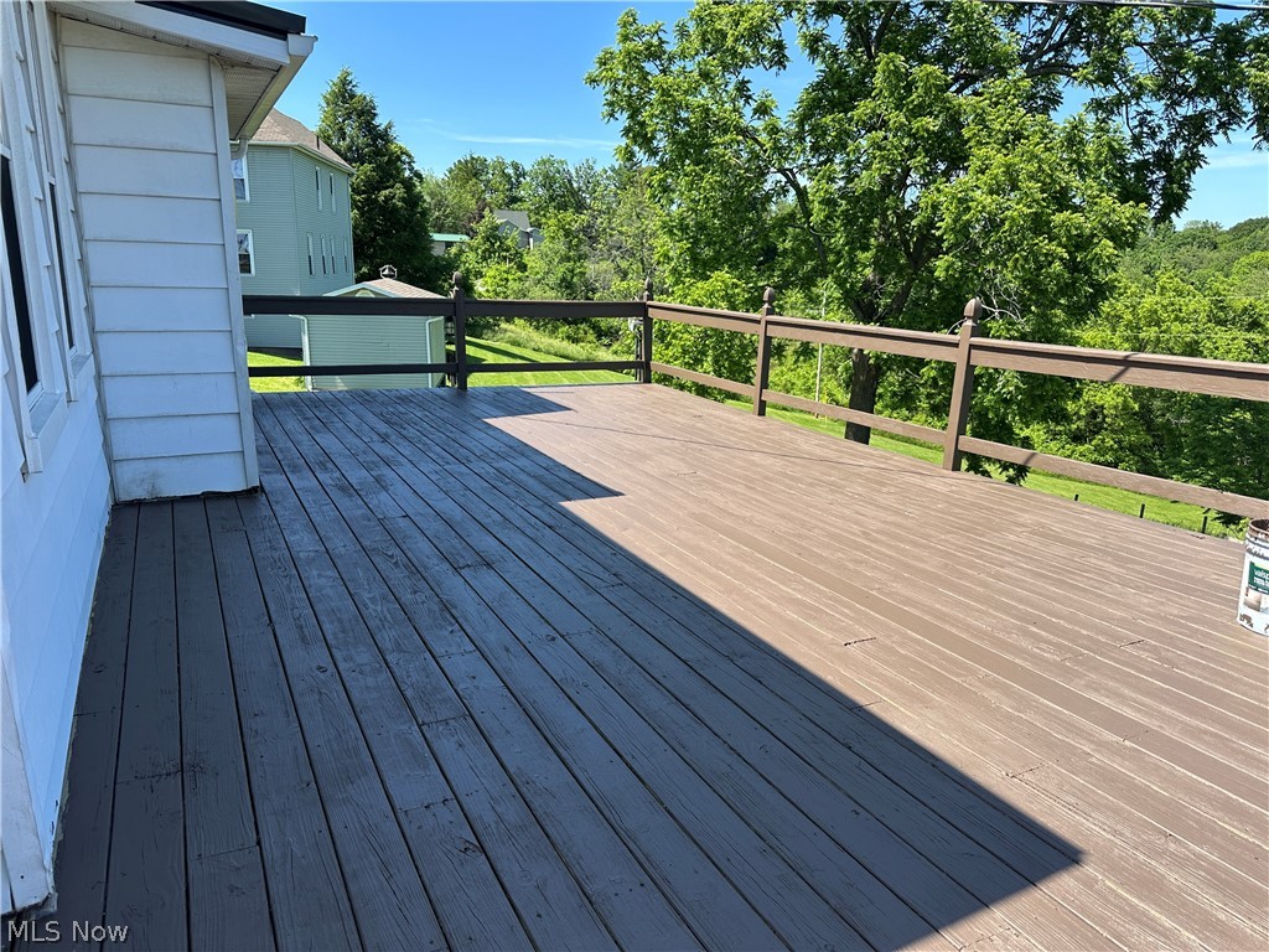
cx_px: 634
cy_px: 476
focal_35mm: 24
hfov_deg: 71.6
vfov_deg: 56.8
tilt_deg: -14.7
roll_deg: -1.2
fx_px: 880
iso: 80
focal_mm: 6.86
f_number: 1.78
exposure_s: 1/1721
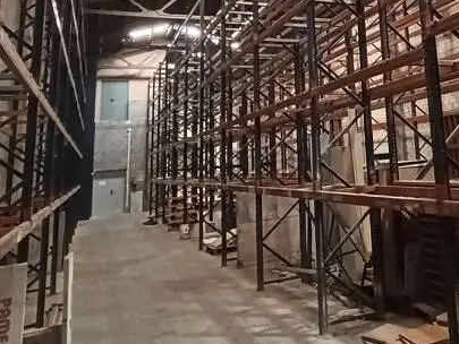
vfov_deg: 36.3
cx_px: 385
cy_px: 33
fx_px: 491
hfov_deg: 46.7
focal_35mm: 37
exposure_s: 1/33.3
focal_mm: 1.65
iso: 640
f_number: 2.2
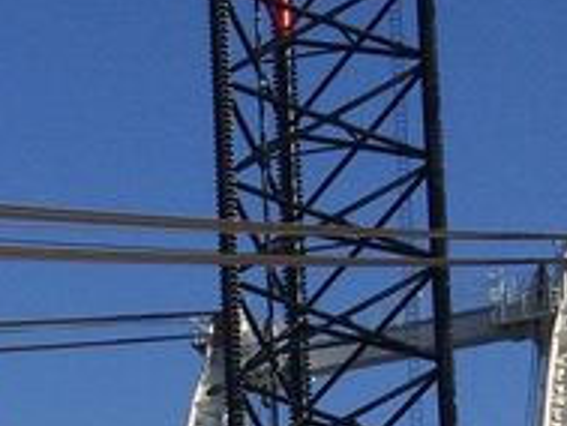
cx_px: -891
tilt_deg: +5.1
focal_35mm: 157
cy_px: 936
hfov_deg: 10.4
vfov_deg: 8.8
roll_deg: +0.8
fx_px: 2573
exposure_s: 1/2740
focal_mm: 4.15
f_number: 2.2
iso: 32
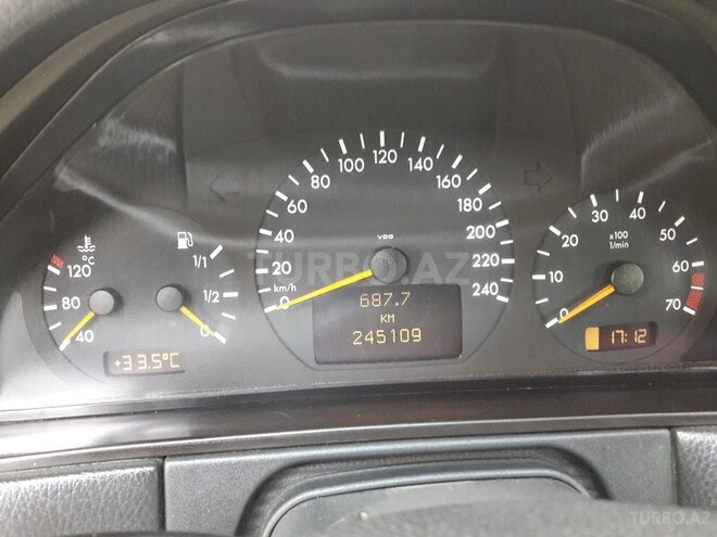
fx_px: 580
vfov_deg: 49.7
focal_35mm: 28
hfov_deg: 63.4
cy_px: 268
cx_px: 358
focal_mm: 3.7
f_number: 1.9
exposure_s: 1/17
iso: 320
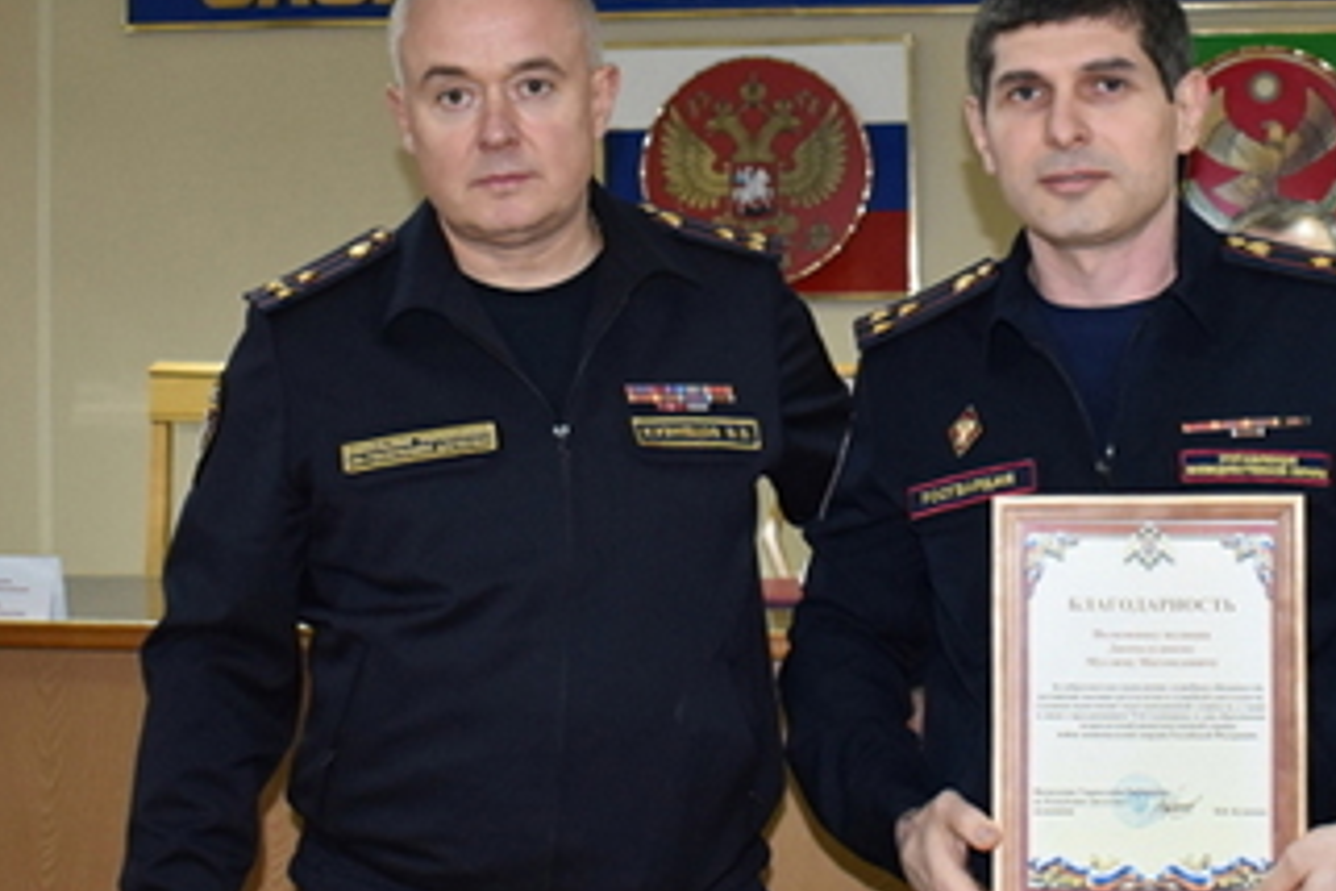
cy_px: 291
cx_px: 907
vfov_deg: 21.5
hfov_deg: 31.6
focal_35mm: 63
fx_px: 2338
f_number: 3.5
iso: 1100
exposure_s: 1/60
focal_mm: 18
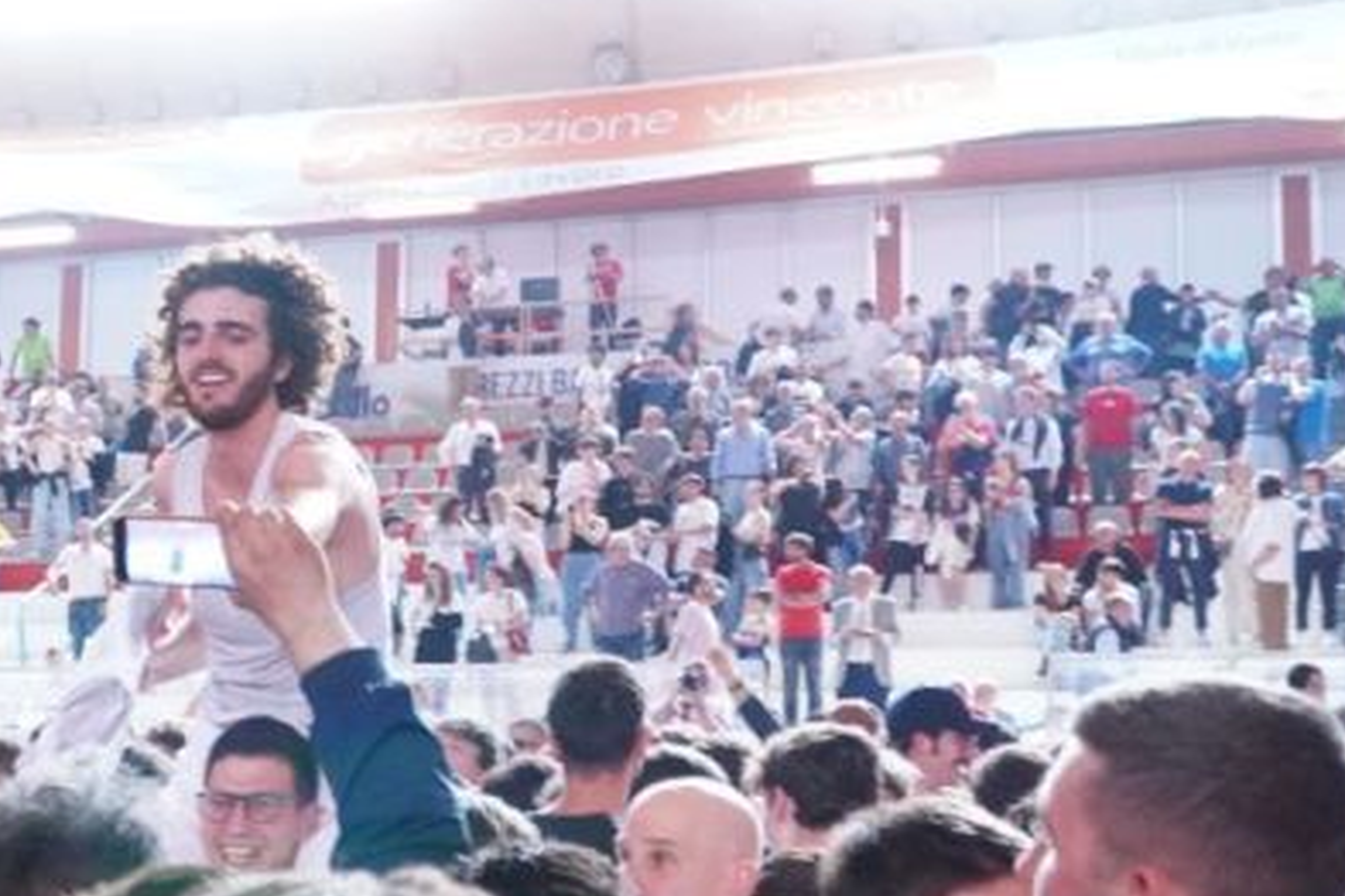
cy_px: 424
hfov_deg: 34.9
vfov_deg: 24.6
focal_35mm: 55
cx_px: 240
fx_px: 2055
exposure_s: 1/320
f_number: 4
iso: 5000
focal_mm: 18
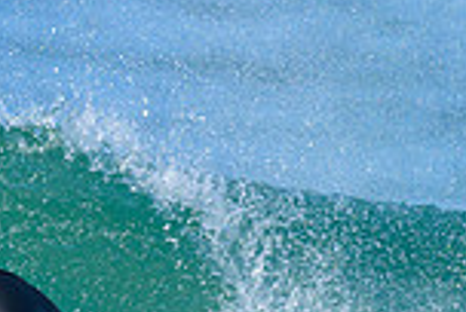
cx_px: -323
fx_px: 54395
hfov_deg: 0.5
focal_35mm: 4194
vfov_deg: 0.3
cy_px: 568
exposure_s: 1/2000
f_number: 6.3
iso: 360
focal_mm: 800
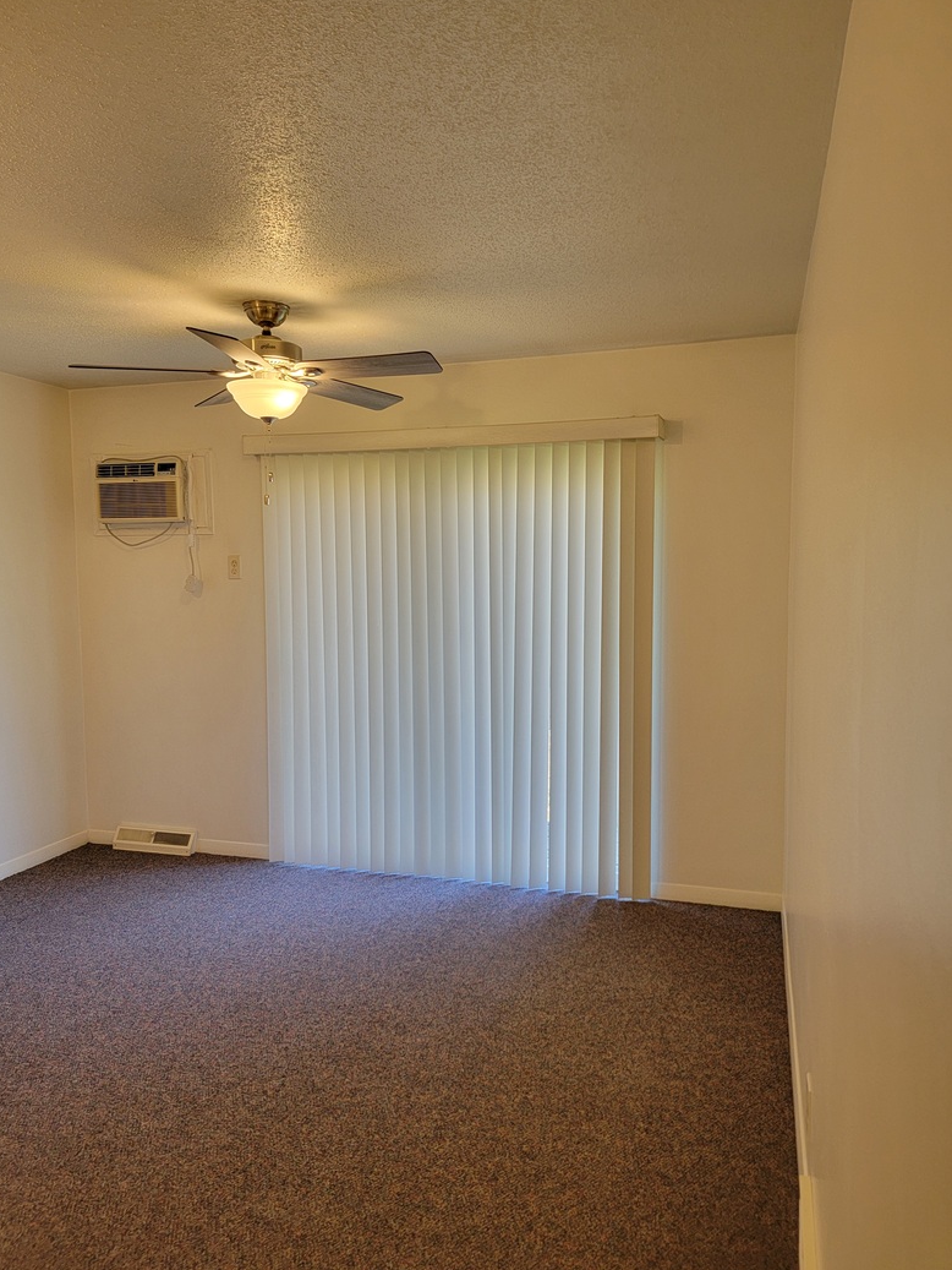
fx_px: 917
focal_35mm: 25
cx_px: 461
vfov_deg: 69.4
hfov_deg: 54.9
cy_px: 629
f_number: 1.8
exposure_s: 1/120
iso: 200
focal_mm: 6.7
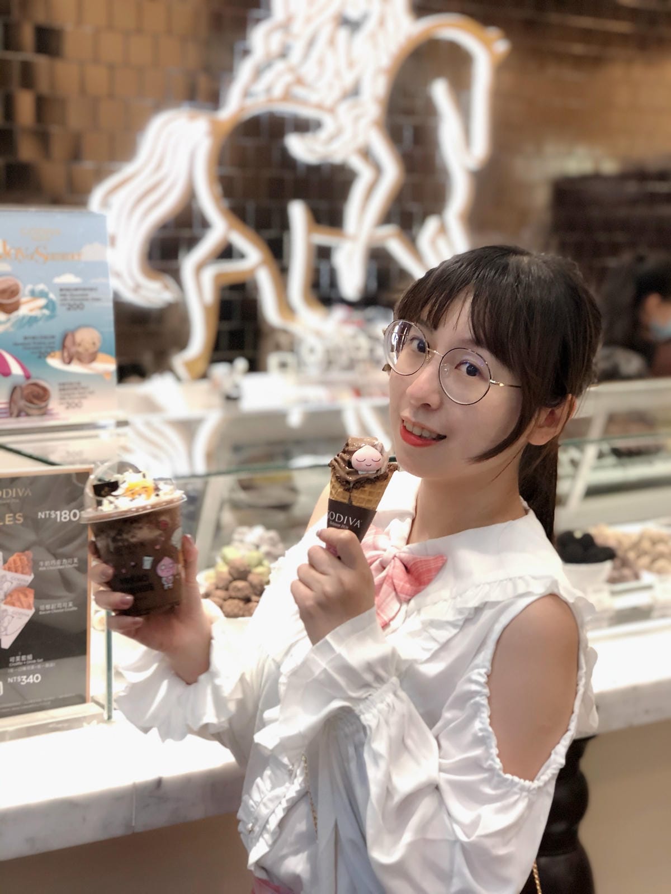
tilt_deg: -8.5
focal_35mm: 57
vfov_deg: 33.8
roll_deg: -1.2
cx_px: 336
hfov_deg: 25.7
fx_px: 1473
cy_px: 447
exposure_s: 1/30
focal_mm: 6.6
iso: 160
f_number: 2.8
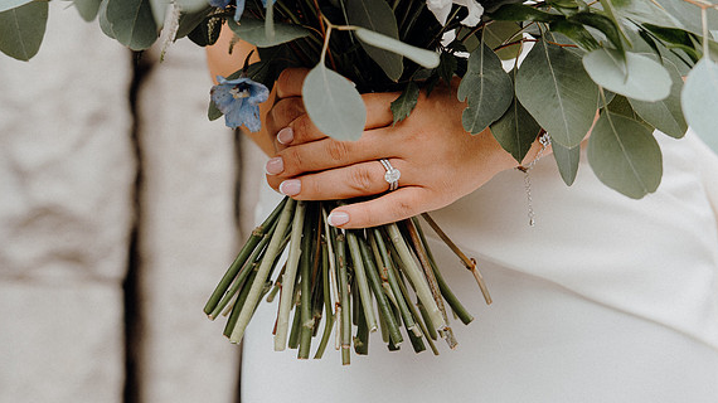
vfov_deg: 18.8
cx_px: 364
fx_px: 1218
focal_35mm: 64
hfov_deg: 32.8
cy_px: 173
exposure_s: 1/250
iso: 200
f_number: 3.5
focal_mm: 40
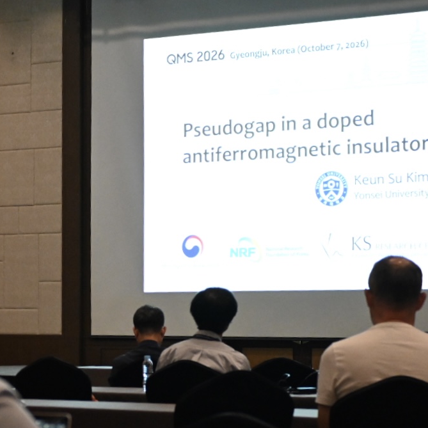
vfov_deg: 21.4
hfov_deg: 20.8
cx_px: 17
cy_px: 262
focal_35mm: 81
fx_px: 1133
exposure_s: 1/125
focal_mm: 28
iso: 3200
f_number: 2.8
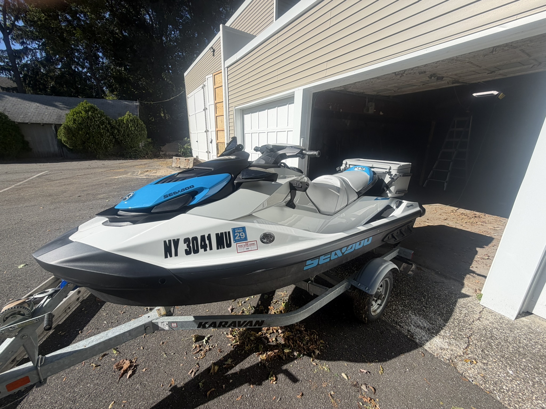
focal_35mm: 14
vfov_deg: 85.7
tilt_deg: -16.9
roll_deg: -0.1
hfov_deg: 102.1
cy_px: 204
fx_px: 221
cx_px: 273
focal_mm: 2.22
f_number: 2.2
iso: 20
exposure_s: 1/770
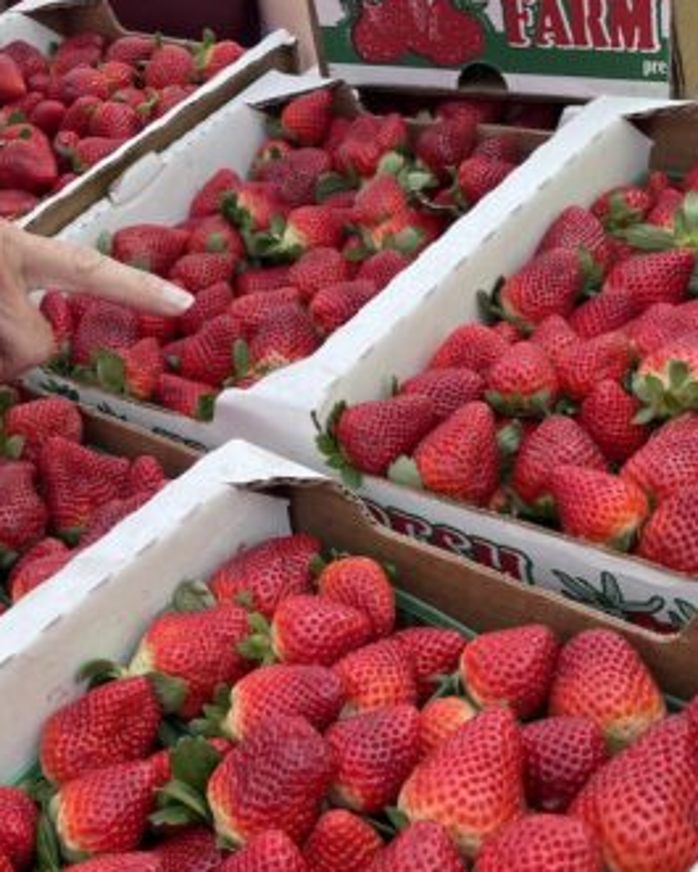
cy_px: 487
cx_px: 153
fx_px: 1187
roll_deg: +1.0
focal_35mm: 46
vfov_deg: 40.3
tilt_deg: -24.0
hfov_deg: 32.0
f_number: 1.6
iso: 32
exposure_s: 1/1114
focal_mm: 4.2
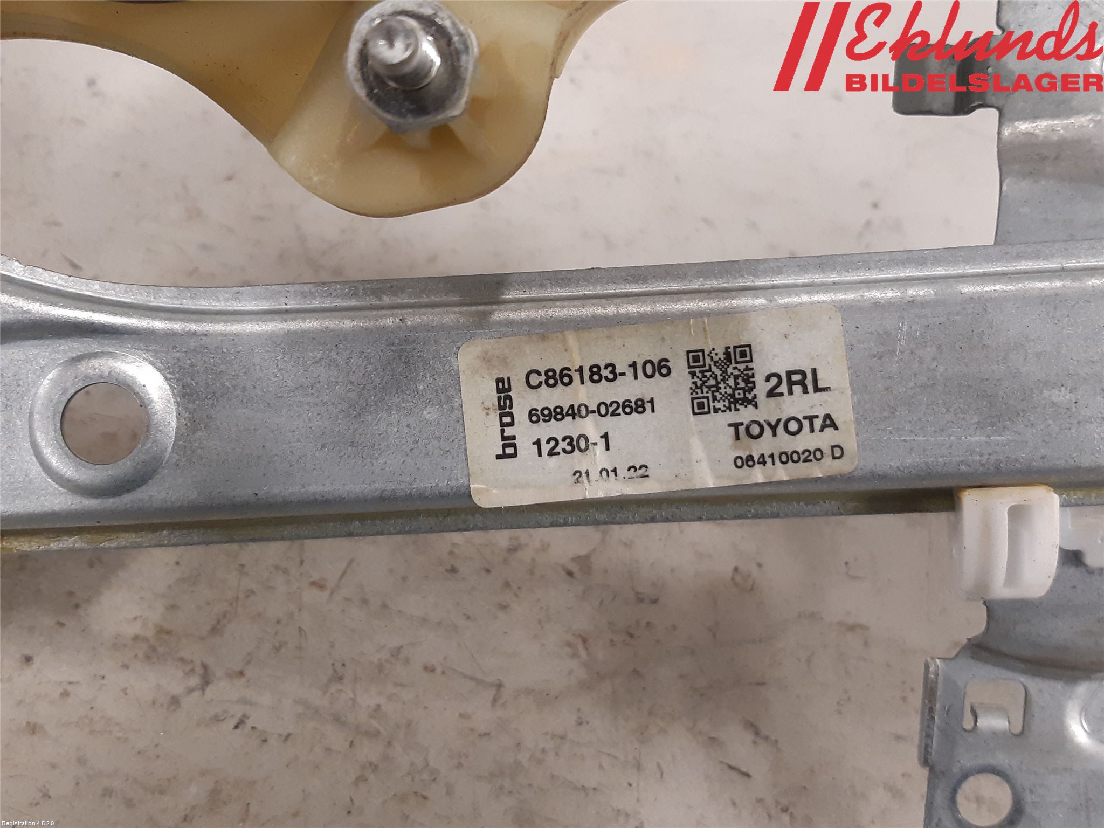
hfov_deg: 67.3
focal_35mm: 26
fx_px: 829
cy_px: 414
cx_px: 552
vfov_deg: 53.1
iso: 200
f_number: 1.7
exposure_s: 1/33
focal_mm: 3.93
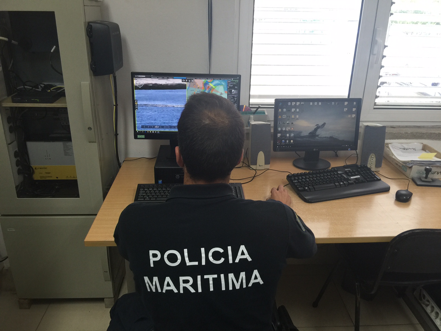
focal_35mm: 29
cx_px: 220
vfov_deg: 48.2
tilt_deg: -21.7
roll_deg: -1.4
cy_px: 166
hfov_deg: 61.7
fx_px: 369
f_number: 2.2
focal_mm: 4.15
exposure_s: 1/33
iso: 40
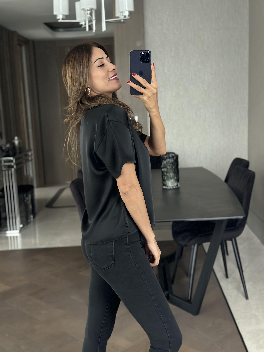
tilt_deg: -18.5
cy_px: 176
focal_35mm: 48
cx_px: 132
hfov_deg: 30.3
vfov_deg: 39.7
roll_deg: +3.1
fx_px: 488
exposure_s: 1/40
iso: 500
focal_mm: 6.86
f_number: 1.78
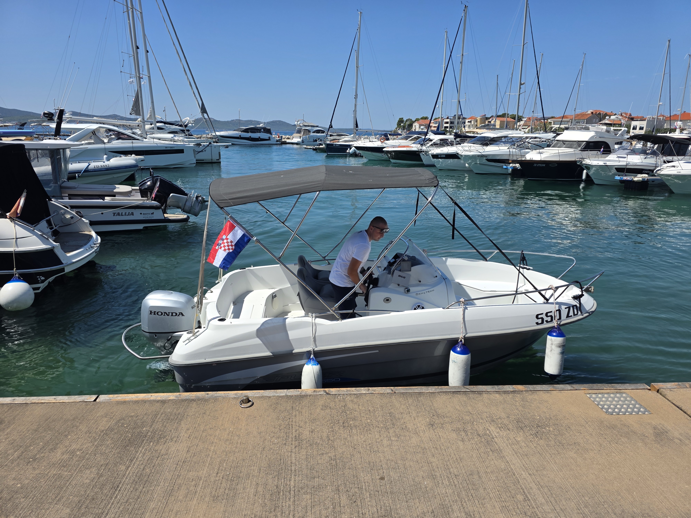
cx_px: 346
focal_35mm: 23
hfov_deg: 73.9
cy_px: 259
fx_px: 459
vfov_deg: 58.9
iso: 80
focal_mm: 6.3
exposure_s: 1/7944
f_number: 1.7
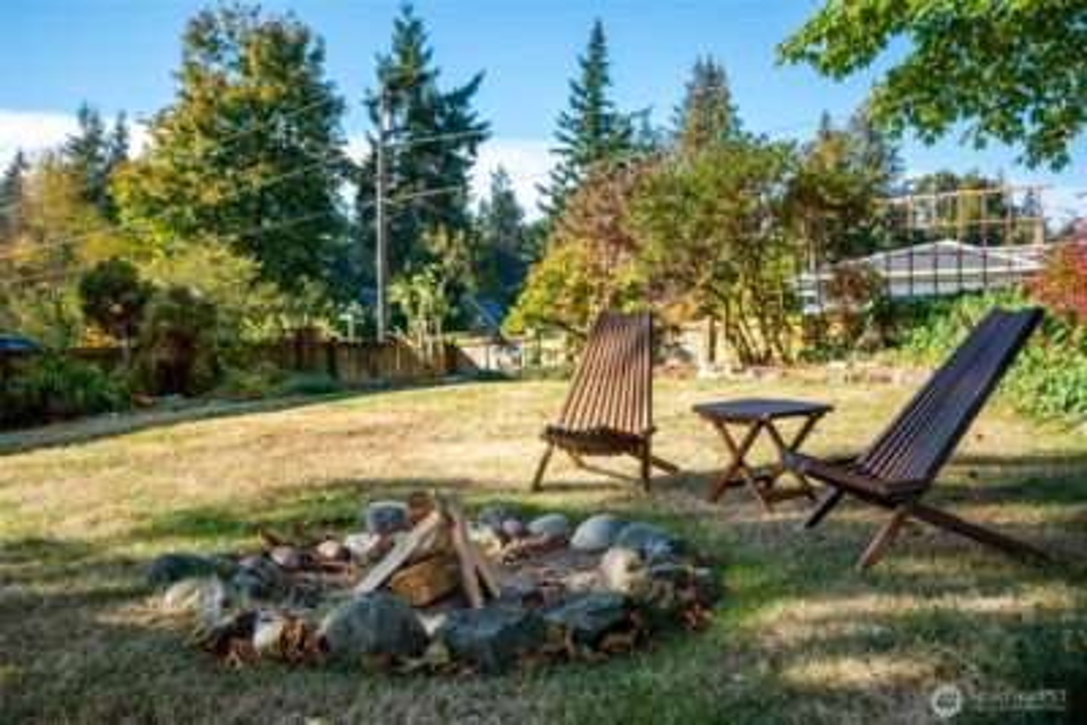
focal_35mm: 34
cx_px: 544
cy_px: 362
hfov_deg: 55.1
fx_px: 1042
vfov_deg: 38.4
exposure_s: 1/1000
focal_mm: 34.5
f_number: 4
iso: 400
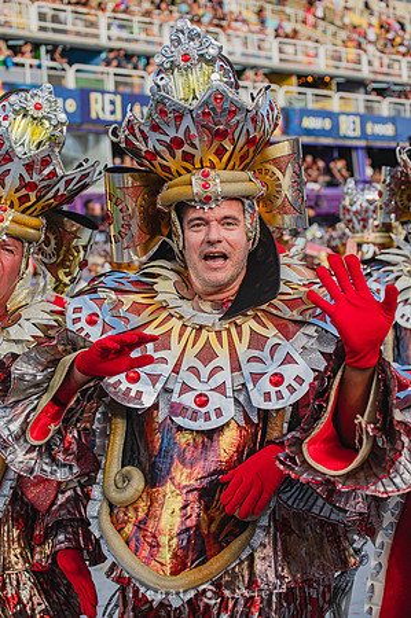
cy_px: 309
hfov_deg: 19.4
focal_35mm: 70
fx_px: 1201
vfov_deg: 28.9
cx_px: 206
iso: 400
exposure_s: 1/1600
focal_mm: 70
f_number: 5.6
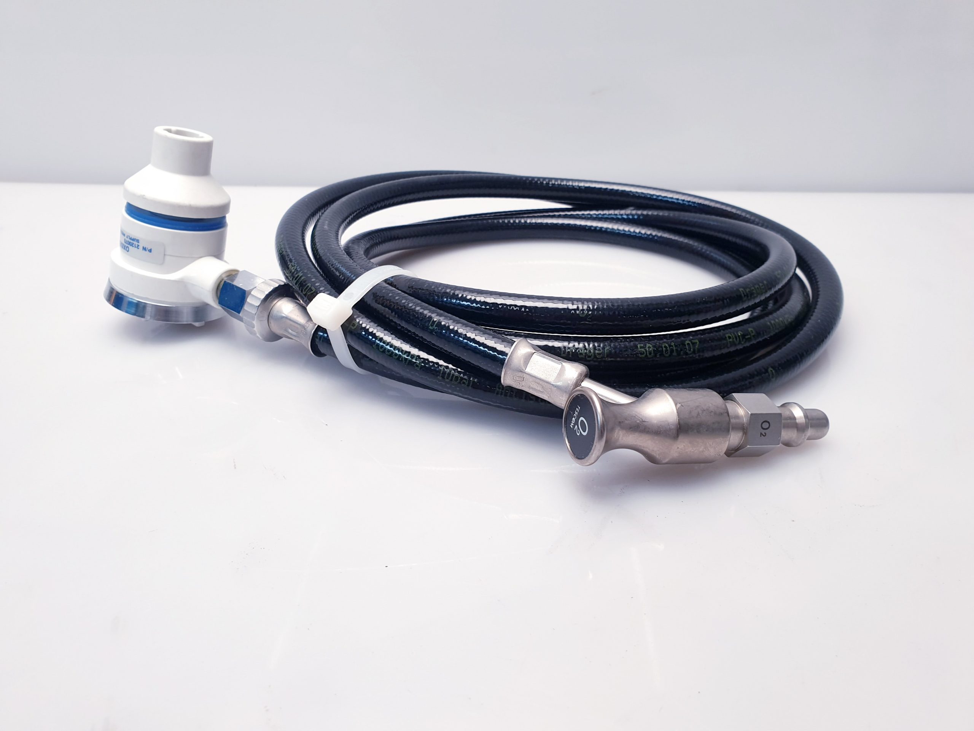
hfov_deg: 67.3
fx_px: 732
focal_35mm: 26
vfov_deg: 53.1
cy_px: 366
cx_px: 487
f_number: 2.4
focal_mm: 4.3
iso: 64
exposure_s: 1/50
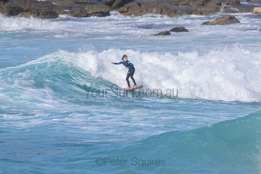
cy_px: 87
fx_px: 5439
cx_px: 130
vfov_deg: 1.8
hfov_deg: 2.7
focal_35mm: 750
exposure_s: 1/2000
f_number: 5.6
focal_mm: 500
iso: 220
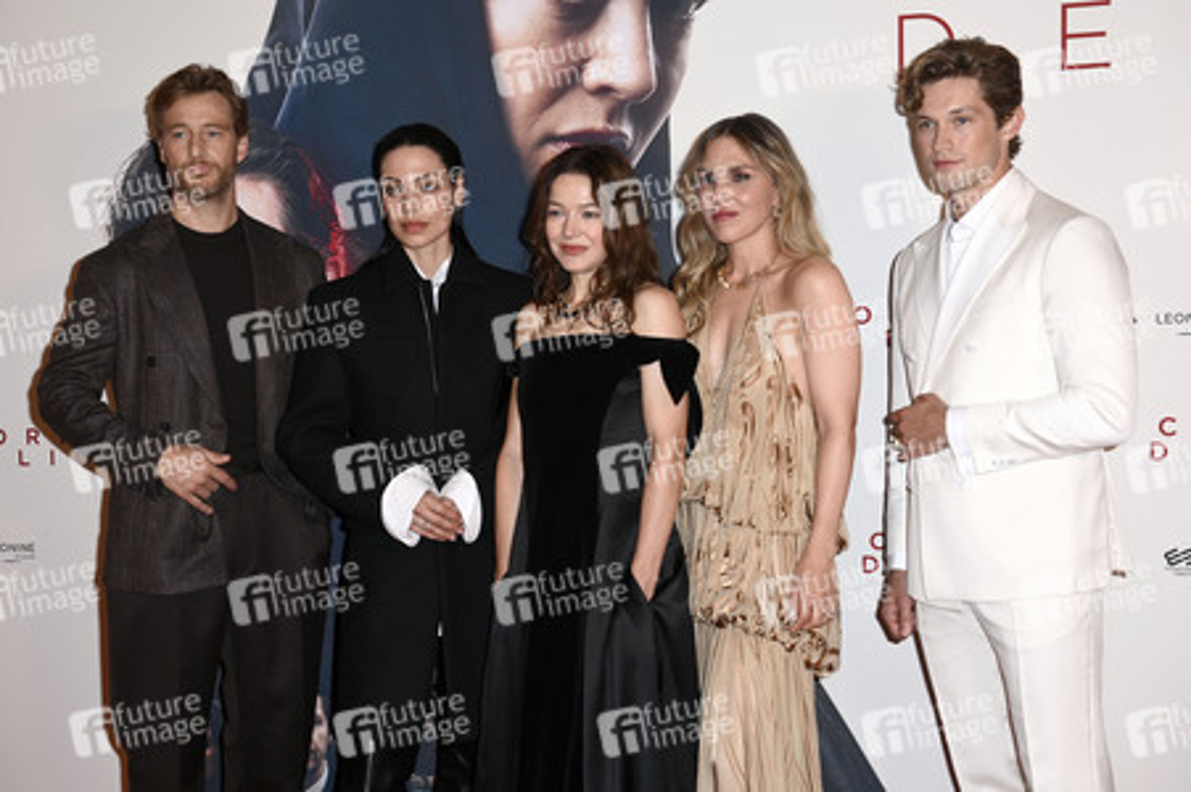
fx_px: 1818
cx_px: 596
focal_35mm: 55
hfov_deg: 36.3
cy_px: 396
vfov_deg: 24.6
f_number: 6.3
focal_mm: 55
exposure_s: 1/250
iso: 400
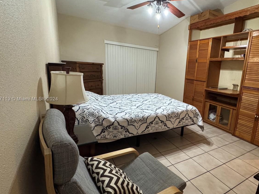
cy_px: 99
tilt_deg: -12.1
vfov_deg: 66.0
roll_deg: -4.2
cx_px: 169
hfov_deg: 79.5
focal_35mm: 20
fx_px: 150
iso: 640
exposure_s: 1/60
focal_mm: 2.22
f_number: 2.2
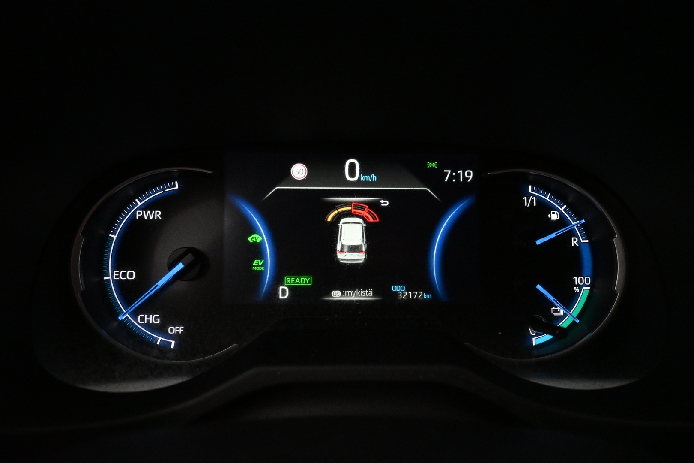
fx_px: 463
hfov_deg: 73.7
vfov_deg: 53.1
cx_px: 347
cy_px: 232
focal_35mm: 24
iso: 4000
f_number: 3.5
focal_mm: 16
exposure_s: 1/80
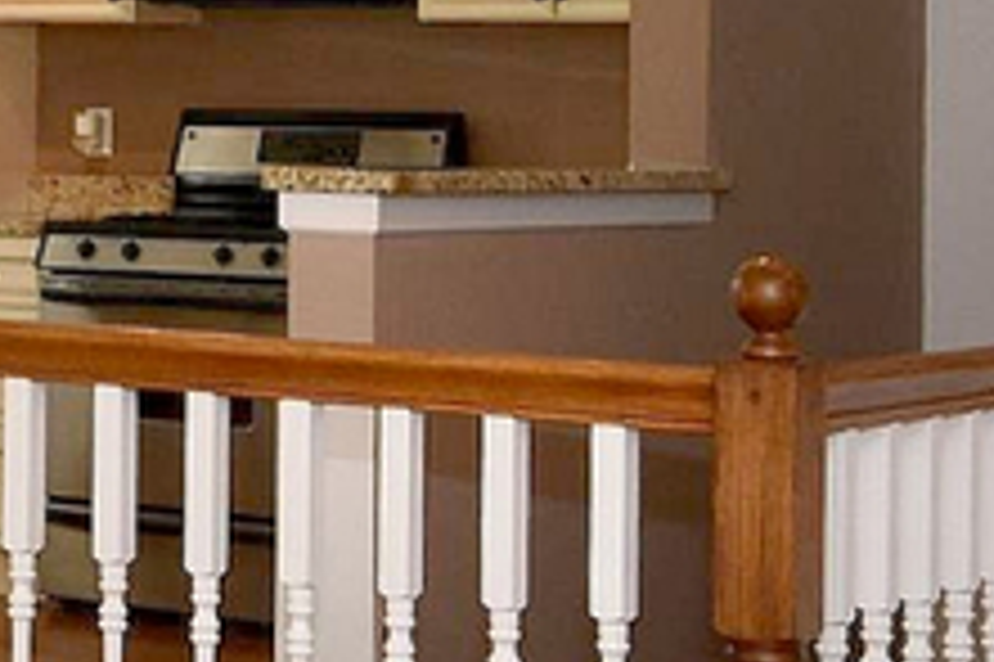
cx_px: -459
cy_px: 162
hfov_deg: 14.6
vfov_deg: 10.4
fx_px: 3642
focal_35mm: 132
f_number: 8
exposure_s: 1/60
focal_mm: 12
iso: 200
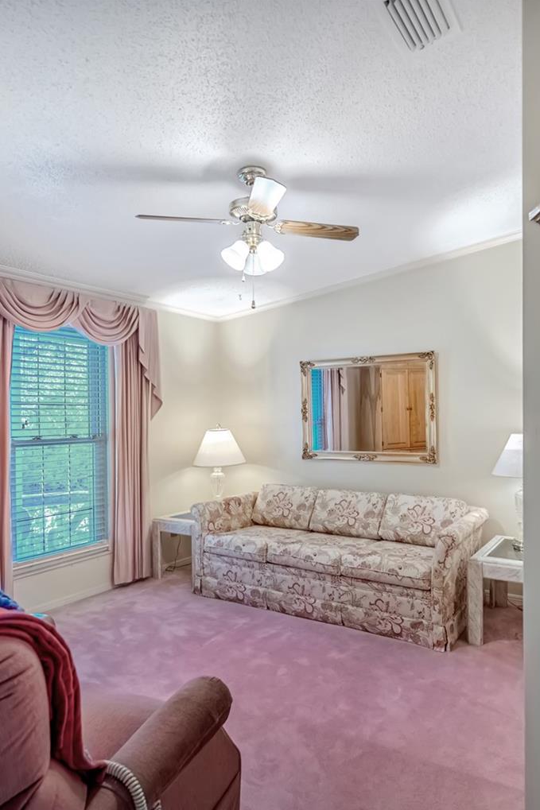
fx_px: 495
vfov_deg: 78.6
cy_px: 421
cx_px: 331
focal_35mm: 22
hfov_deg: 56.7
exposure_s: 1/1000
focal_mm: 14
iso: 2500
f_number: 4
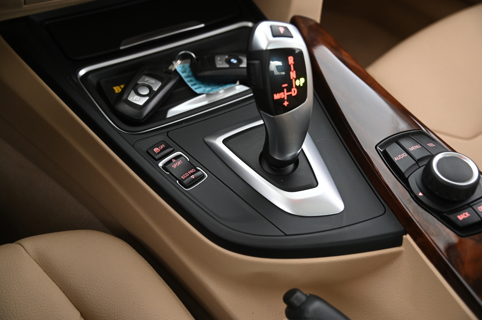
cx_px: 241
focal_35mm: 44
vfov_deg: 30.5
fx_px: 589
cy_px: 160
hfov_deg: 44.5
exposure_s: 1/13
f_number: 4
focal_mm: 44
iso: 2000
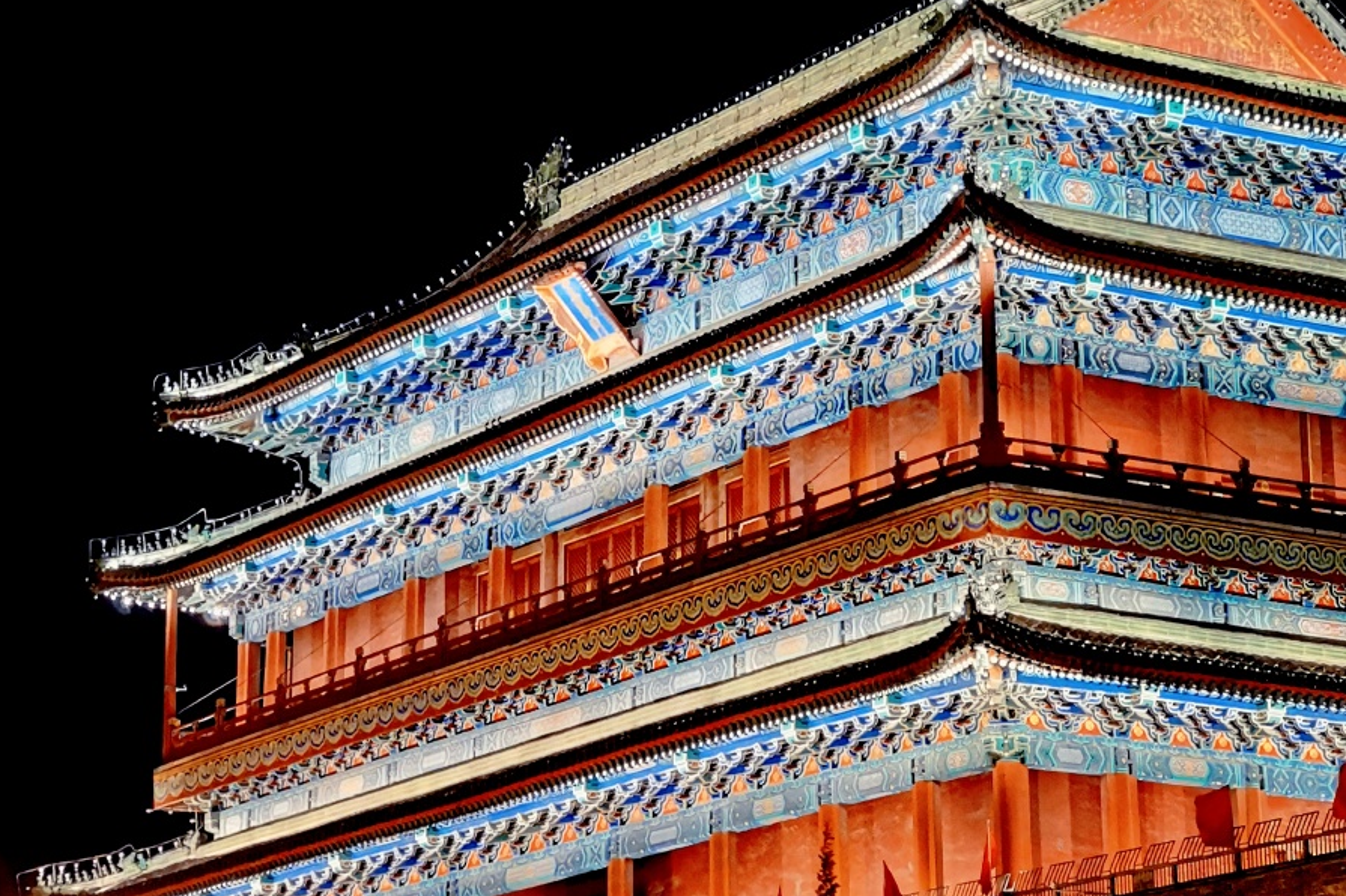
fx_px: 4223
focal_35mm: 113
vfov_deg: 12.1
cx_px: 672
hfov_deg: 18.1
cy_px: 380
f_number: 2.4
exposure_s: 5
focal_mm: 7.48
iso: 320
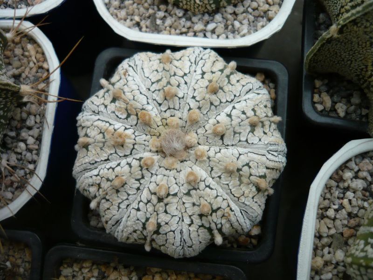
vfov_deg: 42.9
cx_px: 186
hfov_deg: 55.4
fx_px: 356
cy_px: 140
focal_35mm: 33
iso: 160
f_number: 2.8
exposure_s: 1/30
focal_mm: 5.5
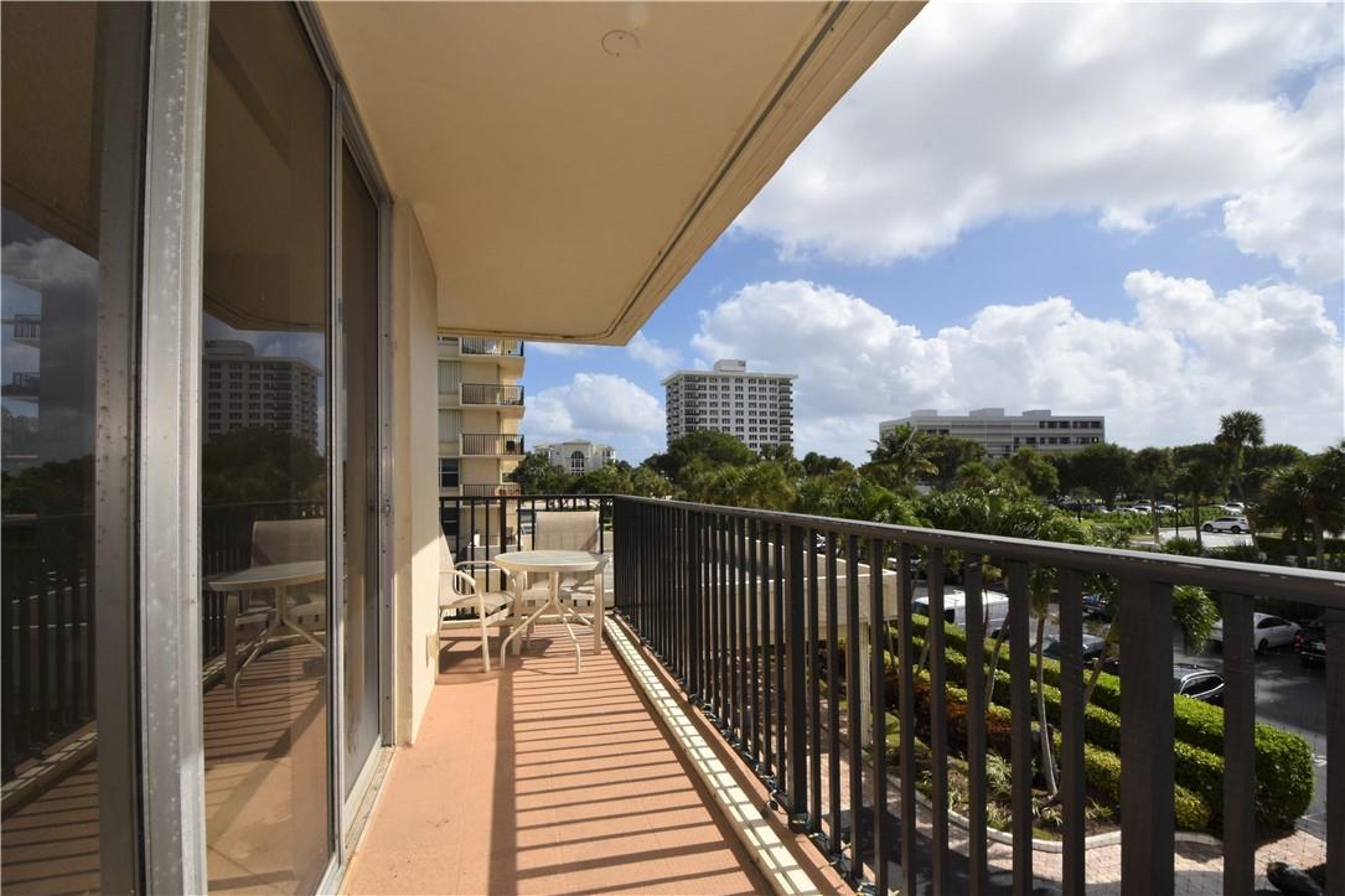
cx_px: 672
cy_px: 448
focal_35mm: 15
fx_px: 560
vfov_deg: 77.3
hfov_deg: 100.4
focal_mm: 10
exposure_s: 1/250
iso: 200
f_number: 14
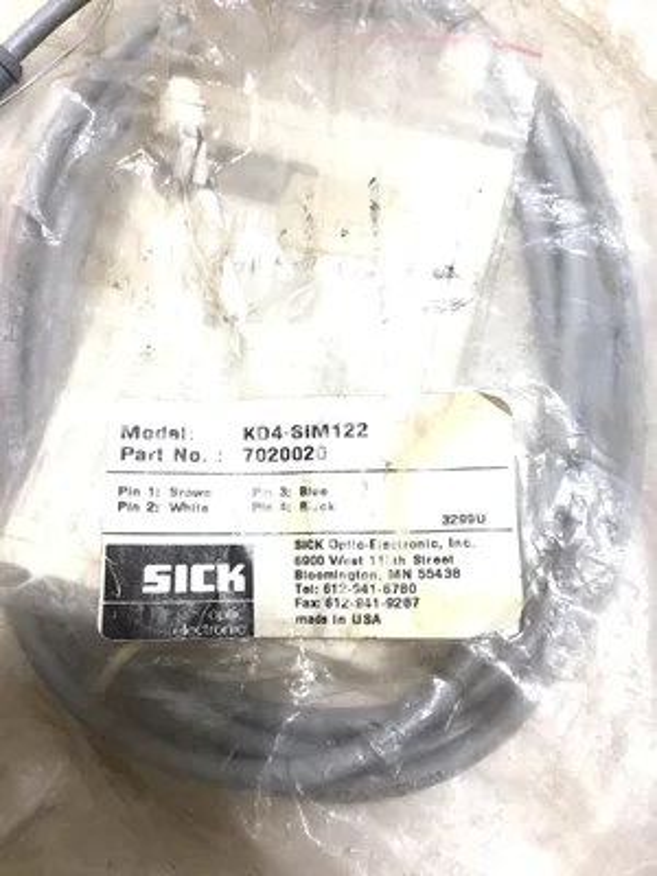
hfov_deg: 45.4
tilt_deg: -77.7
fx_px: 784
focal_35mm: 31
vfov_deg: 58.4
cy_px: 438
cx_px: 328
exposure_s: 1/120
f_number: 2.4
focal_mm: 3.3
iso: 40
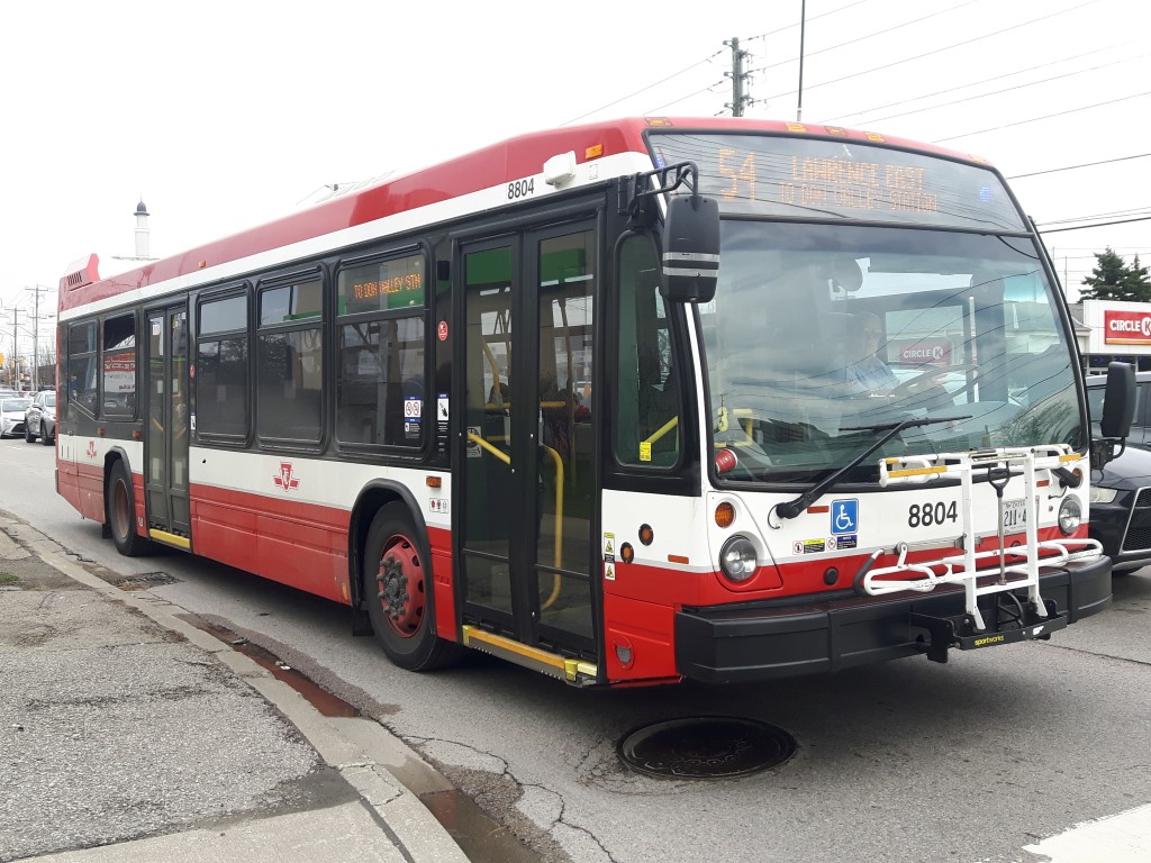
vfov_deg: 45.4
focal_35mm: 31
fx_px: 1031
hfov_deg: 58.4
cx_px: 576
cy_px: 432
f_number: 1.9
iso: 40
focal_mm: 3.7
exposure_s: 1/503
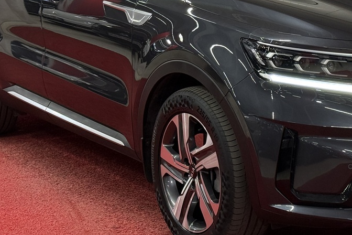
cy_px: 41
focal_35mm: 107
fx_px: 1046
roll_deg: +0.4
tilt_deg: -7.0
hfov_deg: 19.0
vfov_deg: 12.7
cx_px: 256
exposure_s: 1/109
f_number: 1.78
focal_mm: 6.76
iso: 100
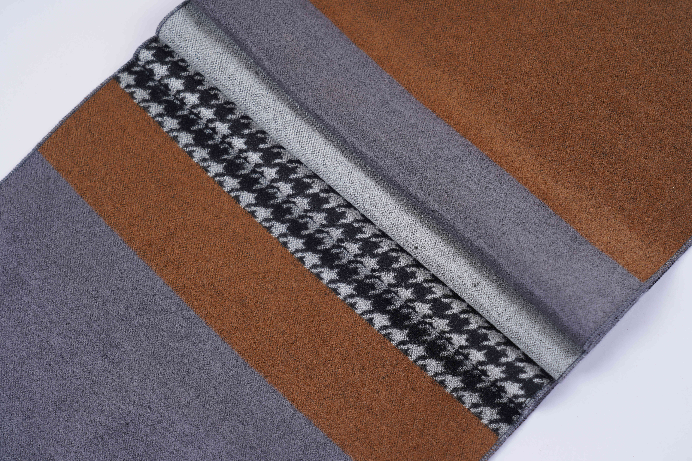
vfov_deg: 21.6
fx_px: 1211
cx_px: 346
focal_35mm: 63
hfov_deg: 31.9
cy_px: 230
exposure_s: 1/125
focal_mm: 63
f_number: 8
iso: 100
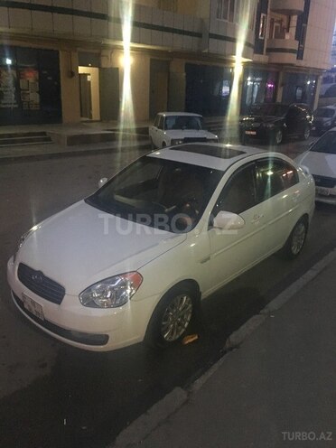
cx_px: 168
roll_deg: -0.7
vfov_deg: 61.7
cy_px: 224
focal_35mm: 29
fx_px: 375
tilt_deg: -20.1
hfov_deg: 48.2
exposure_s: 1/17
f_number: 2.2
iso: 640
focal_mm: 4.15
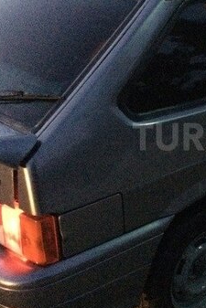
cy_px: 137
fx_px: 506
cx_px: 226
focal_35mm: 59
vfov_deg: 33.9
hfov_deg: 21.8
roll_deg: +1.8
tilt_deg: -19.1
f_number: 2.2
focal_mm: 4.15
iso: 1000
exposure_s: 1/17
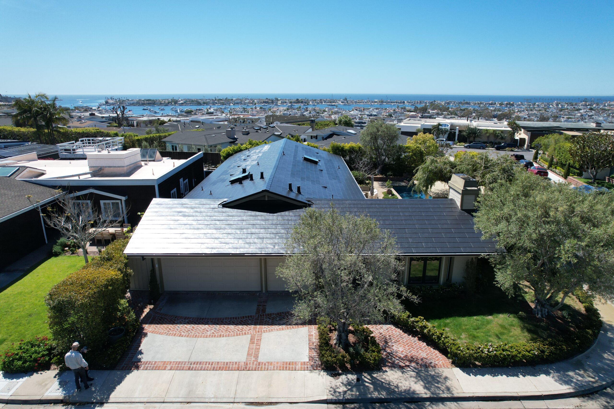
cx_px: 307
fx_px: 375
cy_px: 204
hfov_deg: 78.6
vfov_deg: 57.2
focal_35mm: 22
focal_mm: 8.38
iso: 100
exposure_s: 1/2000
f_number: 2.8
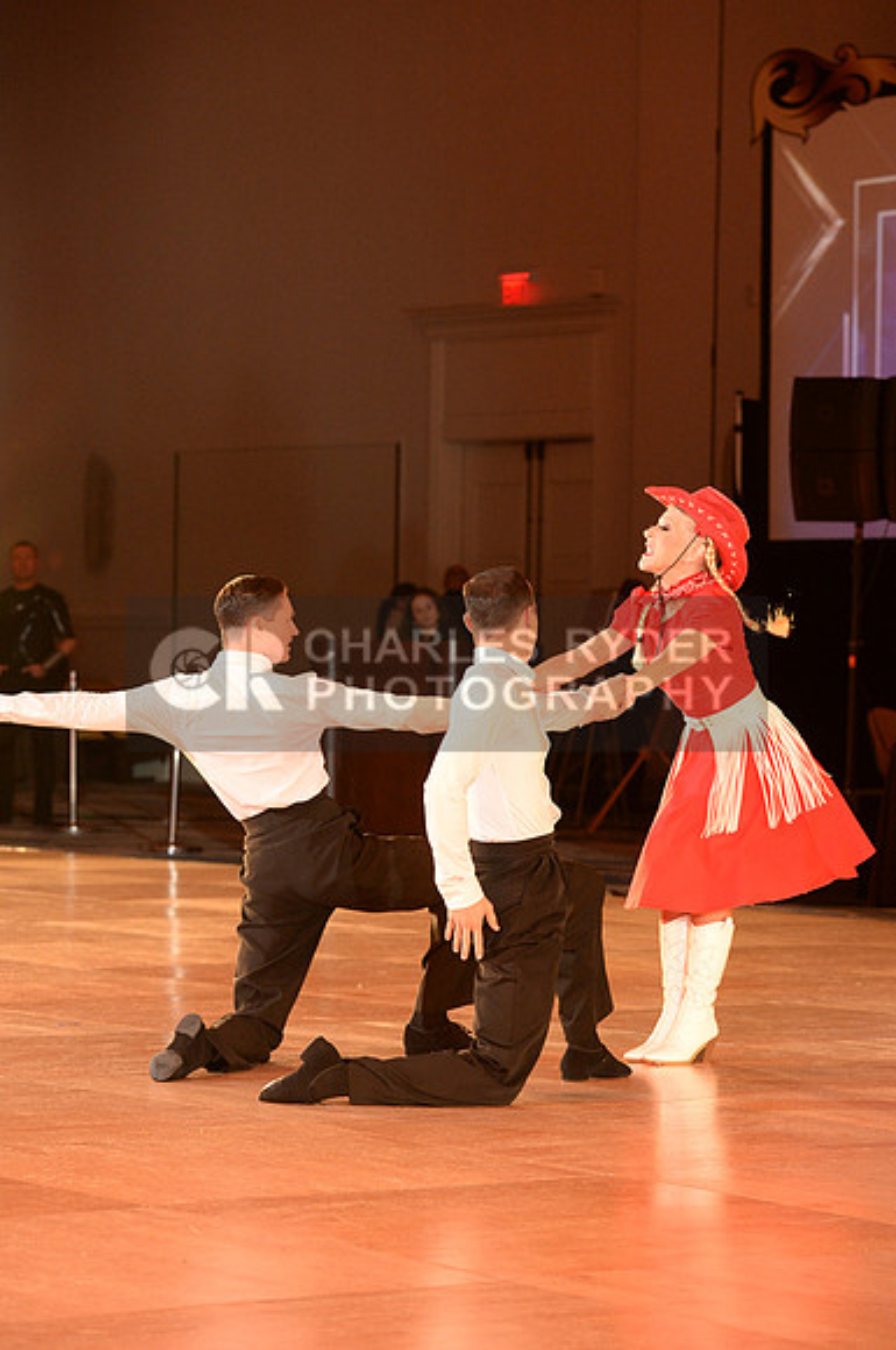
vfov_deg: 16.8
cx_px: 448
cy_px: 675
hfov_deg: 11.2
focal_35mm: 122
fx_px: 4568
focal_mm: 122
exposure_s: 1/250
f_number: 5.6
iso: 4000
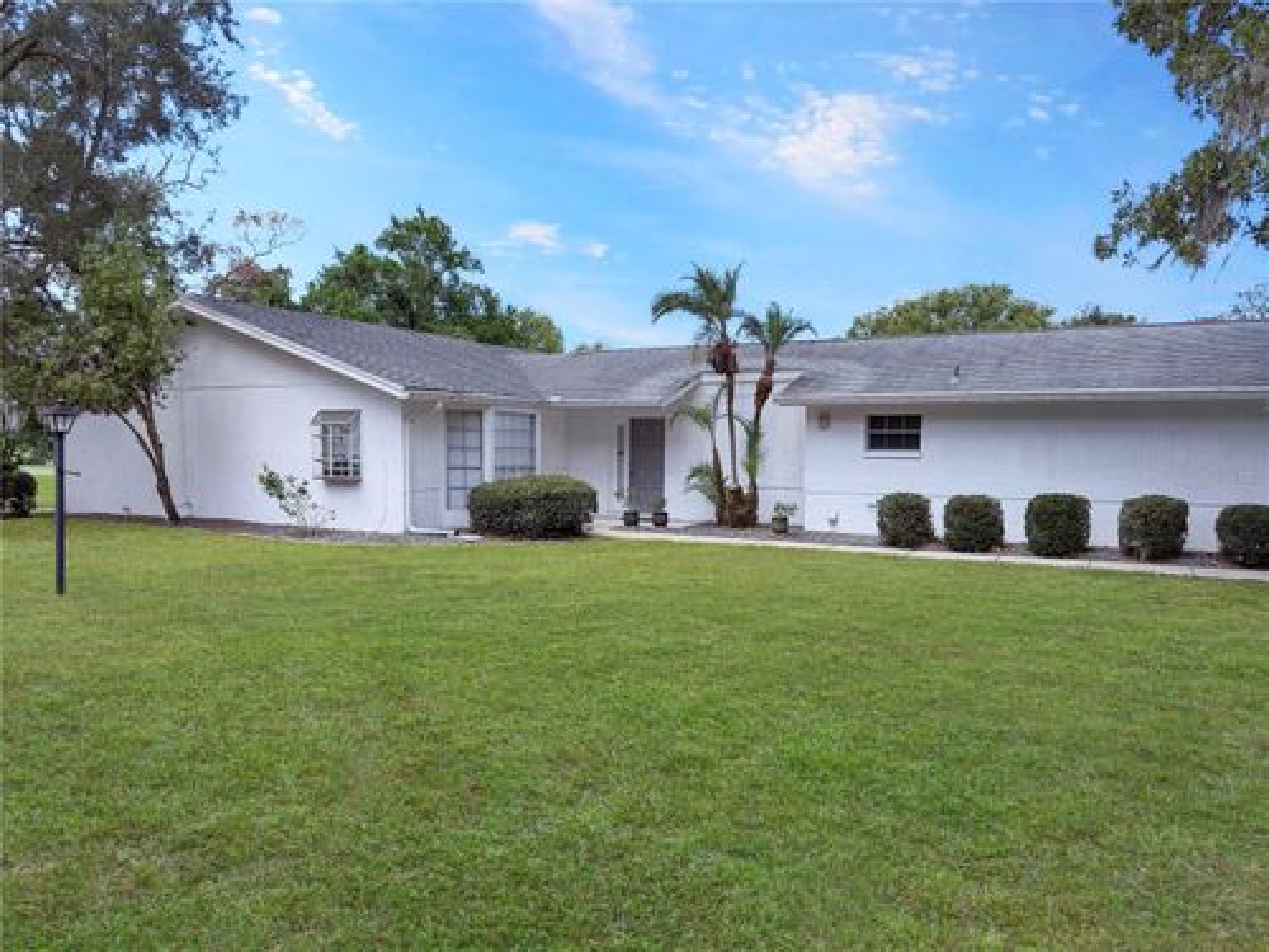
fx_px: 880
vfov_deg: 56.8
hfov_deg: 71.6
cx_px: 634
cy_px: 476
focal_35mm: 24
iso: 80
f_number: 1.78
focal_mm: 6.76
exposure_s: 1/3584
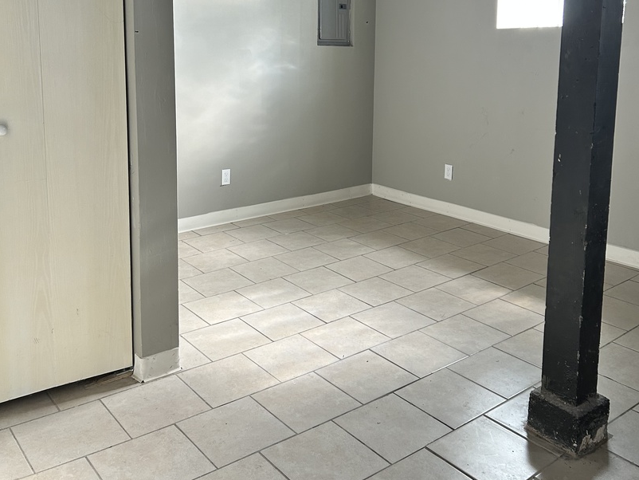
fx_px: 646
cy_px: 148
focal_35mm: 35
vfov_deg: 40.1
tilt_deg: -8.7
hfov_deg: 52.6
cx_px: 320
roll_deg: +0.2
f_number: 1.5
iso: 125
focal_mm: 5.7
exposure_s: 1/120
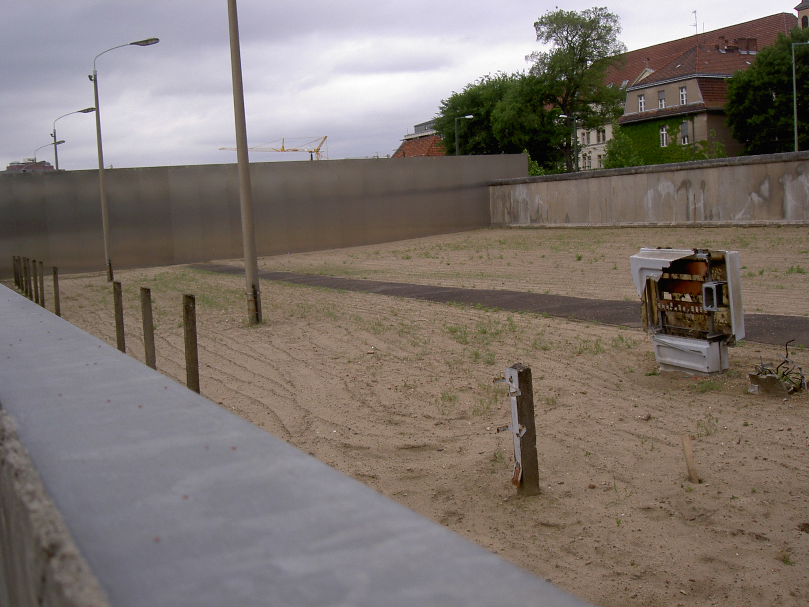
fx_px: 911
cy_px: 304
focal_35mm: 39
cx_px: 404
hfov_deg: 47.9
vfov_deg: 36.8
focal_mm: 8
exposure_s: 1/345
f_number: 4.7
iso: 100
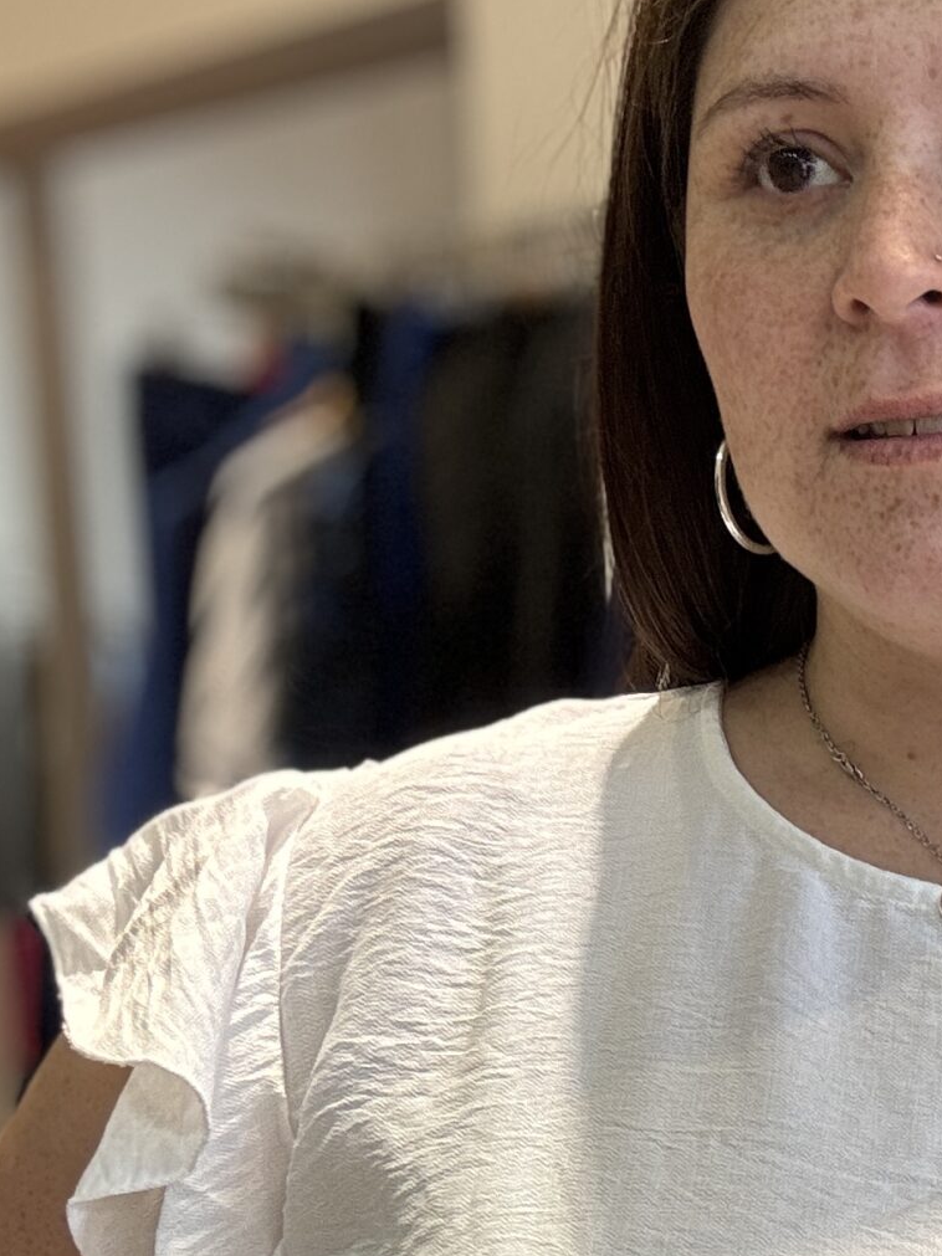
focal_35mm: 76
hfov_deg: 18.7
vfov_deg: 24.3
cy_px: 1308
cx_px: 1009
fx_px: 2758
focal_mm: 2.69
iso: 40
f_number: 1.9
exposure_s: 1/50
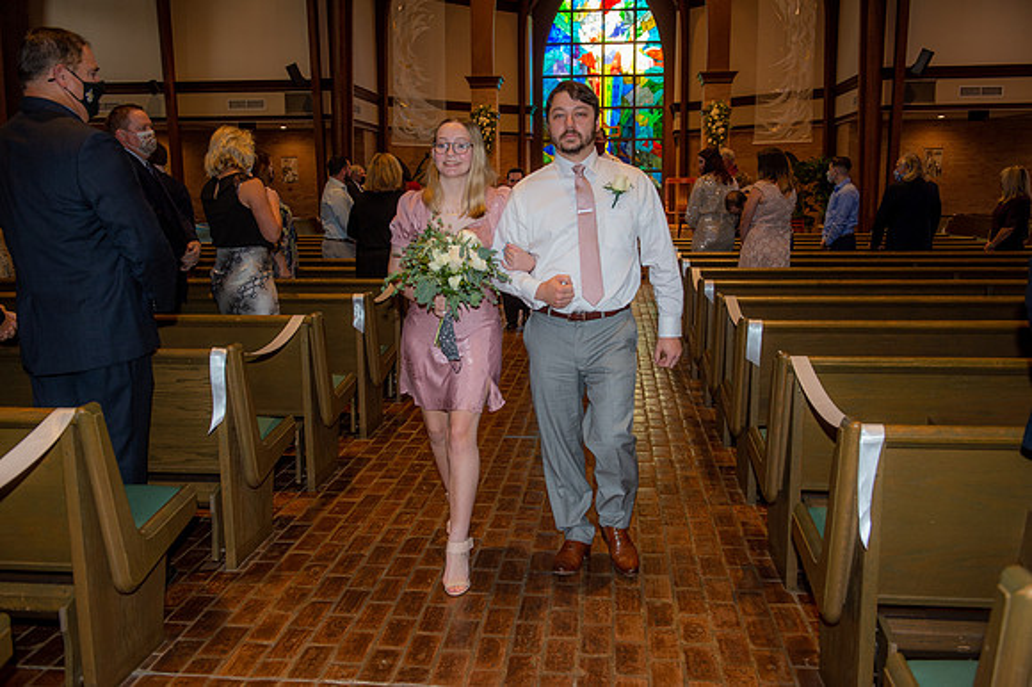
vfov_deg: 41.1
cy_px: 344
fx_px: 917
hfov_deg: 58.7
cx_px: 516
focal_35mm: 32
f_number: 5
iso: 1250
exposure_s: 1/125
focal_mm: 32
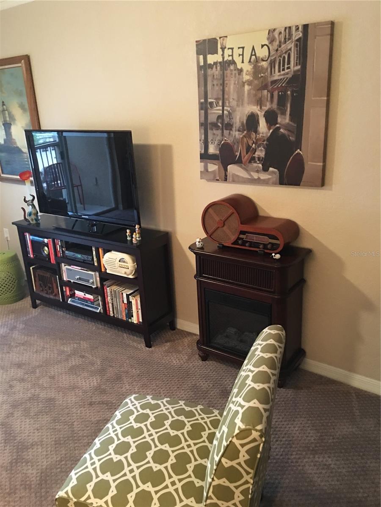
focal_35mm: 29
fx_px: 426
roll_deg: +2.6
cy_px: 254
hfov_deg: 48.2
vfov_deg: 61.7
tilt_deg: -19.1
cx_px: 190
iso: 80
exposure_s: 1/4
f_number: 2.2
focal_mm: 4.15
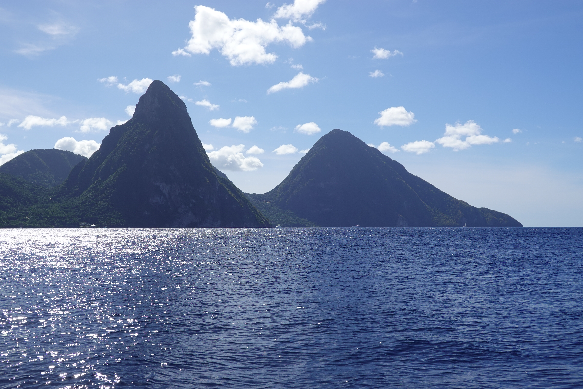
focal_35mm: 46
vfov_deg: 29.2
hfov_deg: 42.7
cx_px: 292
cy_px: 194
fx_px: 745
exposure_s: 1/800
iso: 100
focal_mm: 16.86
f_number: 5.6
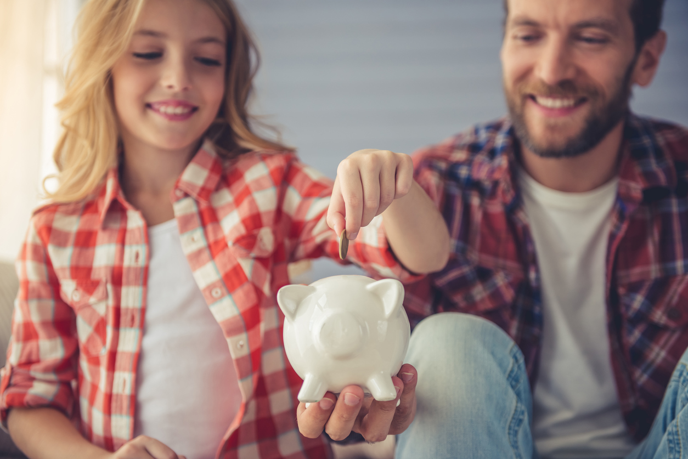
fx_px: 1185
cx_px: 344
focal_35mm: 62
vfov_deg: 21.9
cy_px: 230
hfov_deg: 32.4
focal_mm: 62
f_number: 3.2
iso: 400
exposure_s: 1/320
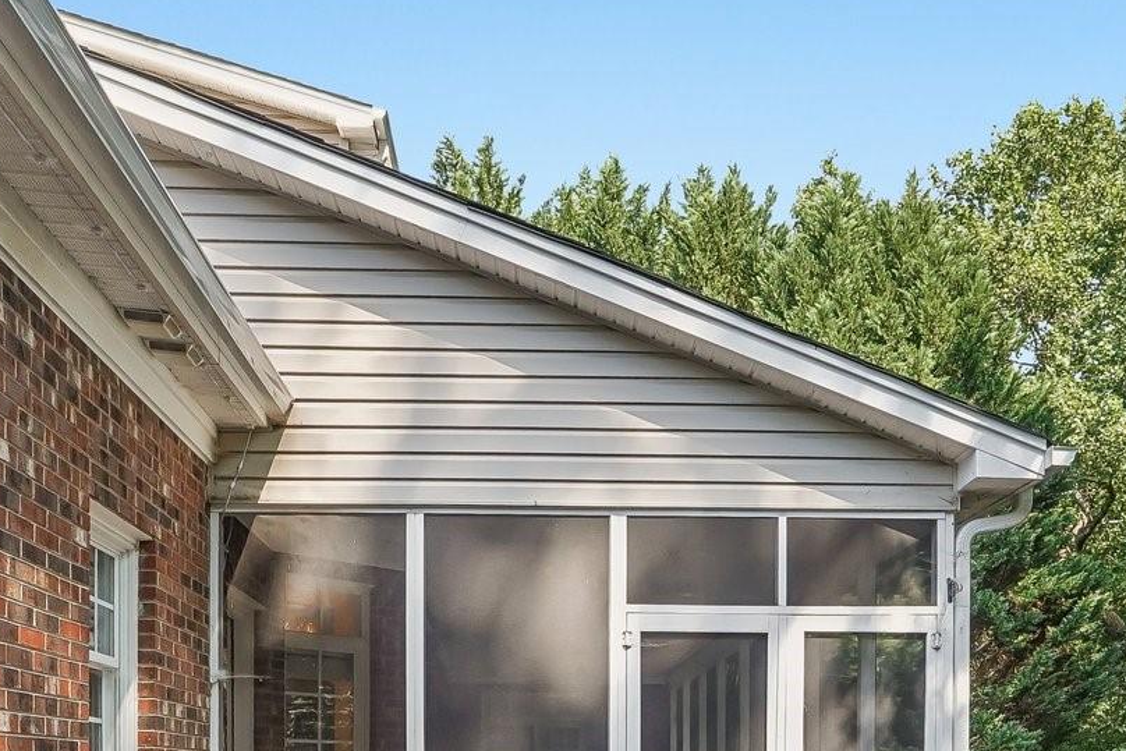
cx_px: 603
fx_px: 1189
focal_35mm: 38
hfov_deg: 50.6
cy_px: 799
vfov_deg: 31.6
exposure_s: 1/30
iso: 320
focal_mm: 10
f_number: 8
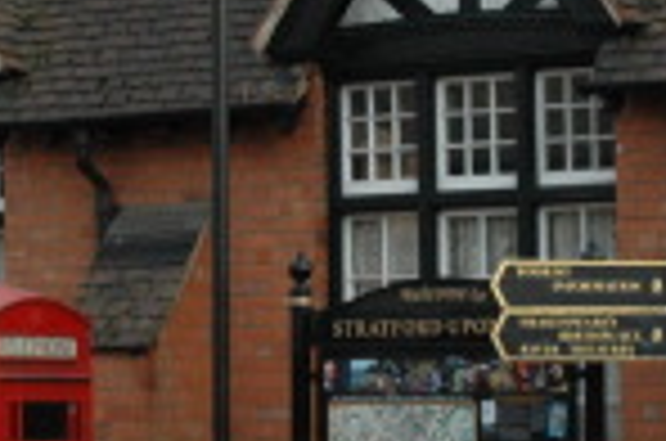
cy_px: 272
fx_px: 2994
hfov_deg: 12.7
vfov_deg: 8.4
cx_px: 256
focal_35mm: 162
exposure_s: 1/160
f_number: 7.1
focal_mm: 25
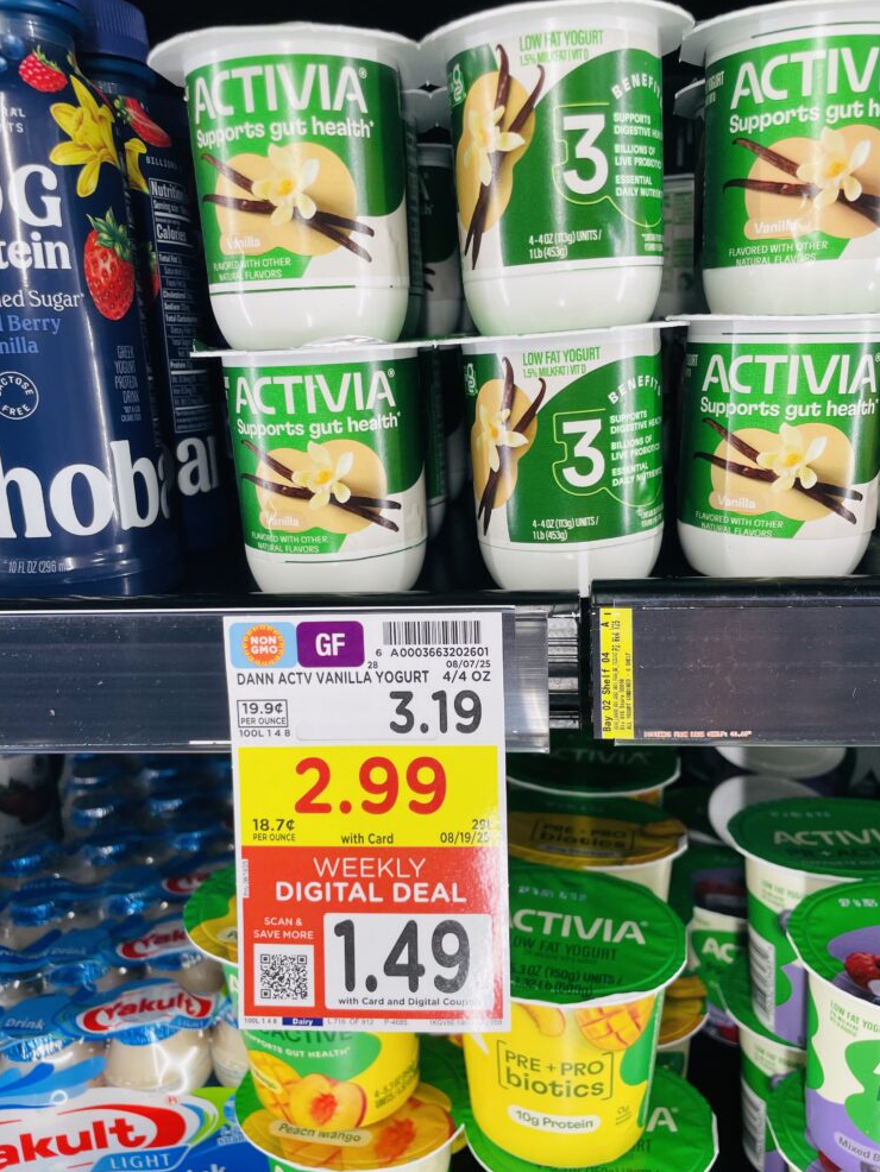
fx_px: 915
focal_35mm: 27
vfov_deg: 65.3
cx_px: 454
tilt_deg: -15.1
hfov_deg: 51.4
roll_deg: +2.9
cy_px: 593
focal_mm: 4.2
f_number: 1.6
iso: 50
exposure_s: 1/121
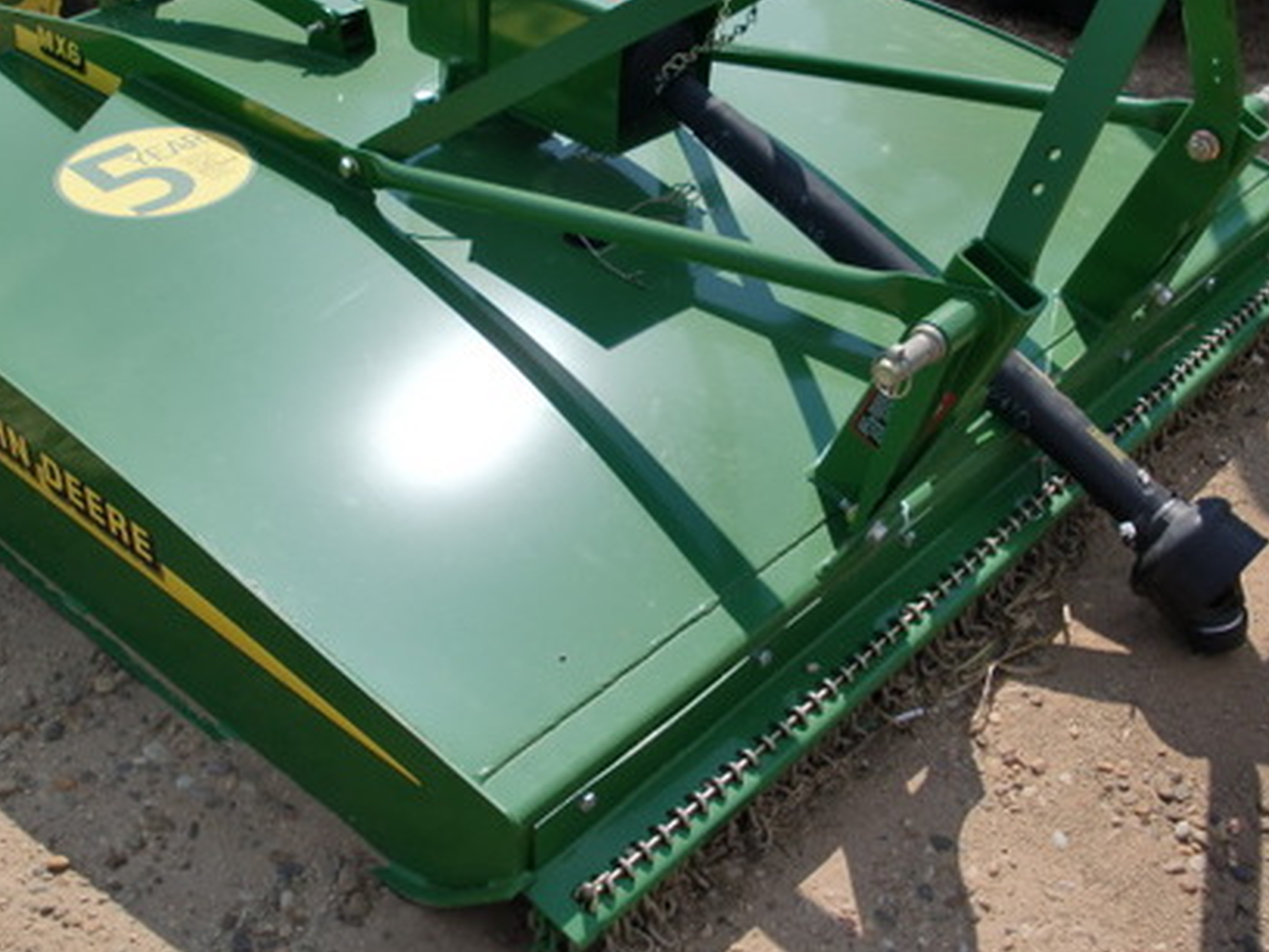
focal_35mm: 48
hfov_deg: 39.7
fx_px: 1760
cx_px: 638
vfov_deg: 30.2
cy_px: 395
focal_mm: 6.3
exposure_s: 1/320
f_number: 7.9
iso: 64
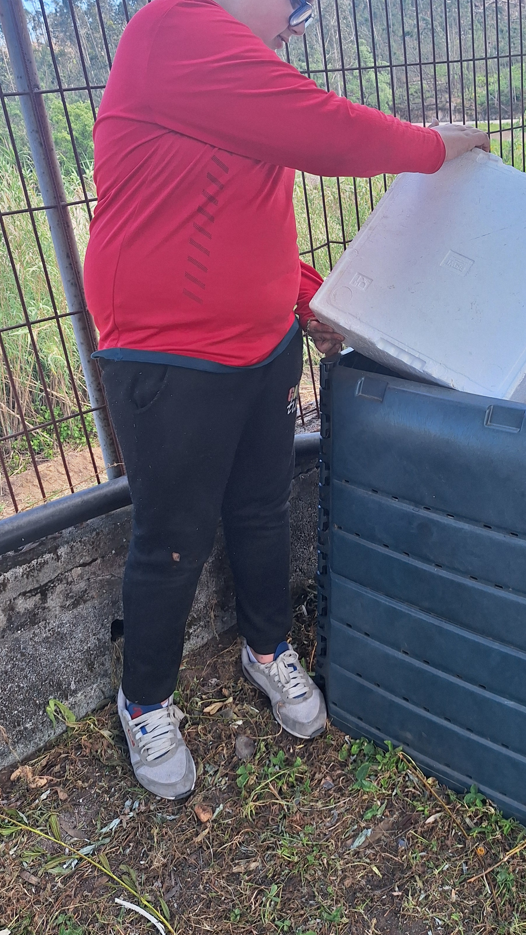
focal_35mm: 32
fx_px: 794
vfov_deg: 60.8
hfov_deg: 36.1
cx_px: 371
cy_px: 404
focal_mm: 5.54
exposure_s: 1/398
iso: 40
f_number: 1.8
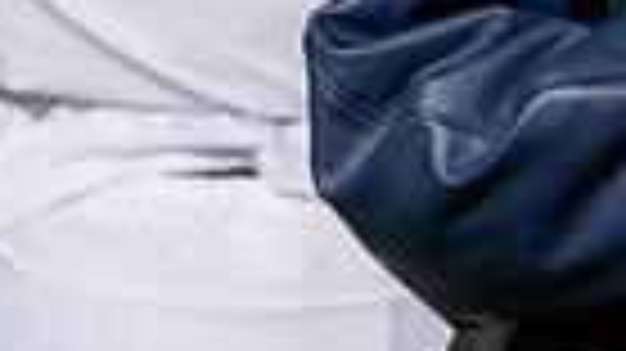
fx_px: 14532
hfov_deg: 2.5
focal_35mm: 876
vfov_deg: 1.4
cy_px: -335
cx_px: 959
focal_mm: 200
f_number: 2.8
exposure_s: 1/500
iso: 1000
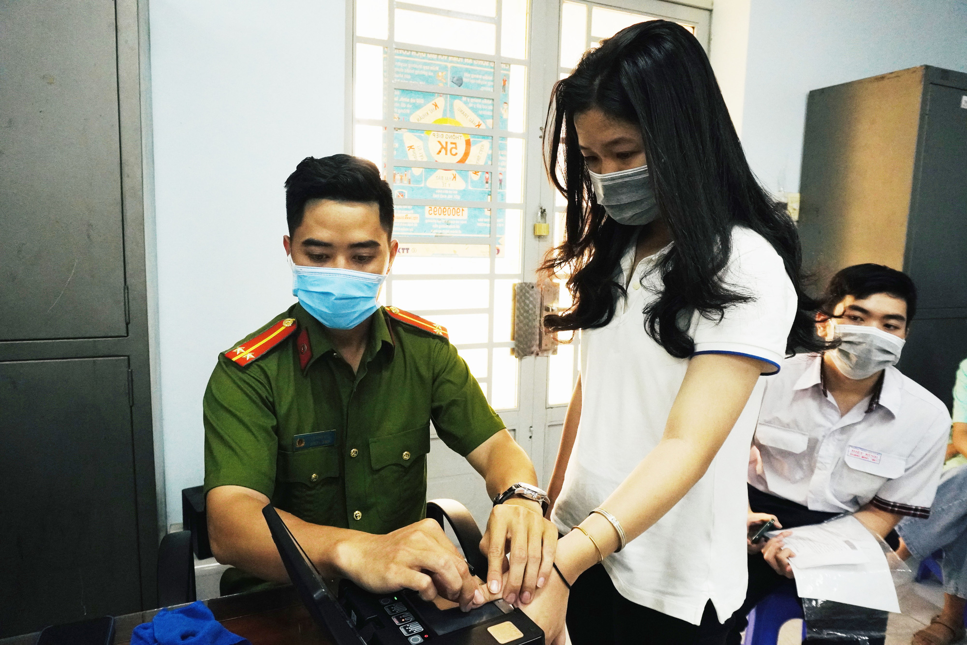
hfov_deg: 73.7
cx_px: 484
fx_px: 645
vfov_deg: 53.1
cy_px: 322
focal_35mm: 24
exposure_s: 1/320
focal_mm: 16
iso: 3200
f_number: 5.6
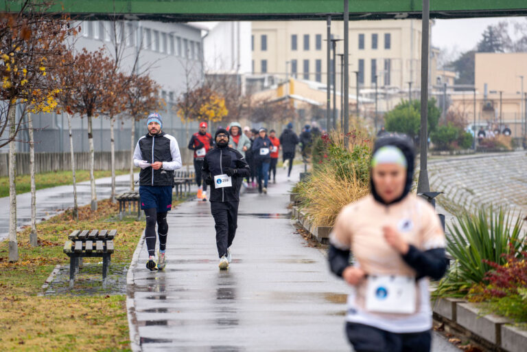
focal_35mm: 206
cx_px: 264
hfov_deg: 10.0
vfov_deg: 6.7
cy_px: 176
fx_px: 3018
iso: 640
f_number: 4
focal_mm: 200
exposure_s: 1/500
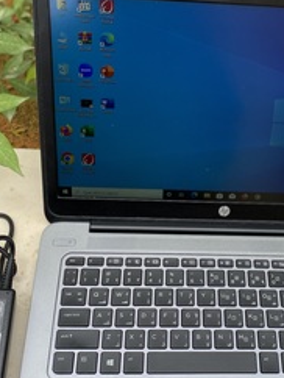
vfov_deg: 38.8
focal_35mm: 49
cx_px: 213
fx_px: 535
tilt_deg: -56.9
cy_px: 209
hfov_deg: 29.3
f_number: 1.8
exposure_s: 1/658
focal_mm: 4.25
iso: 32
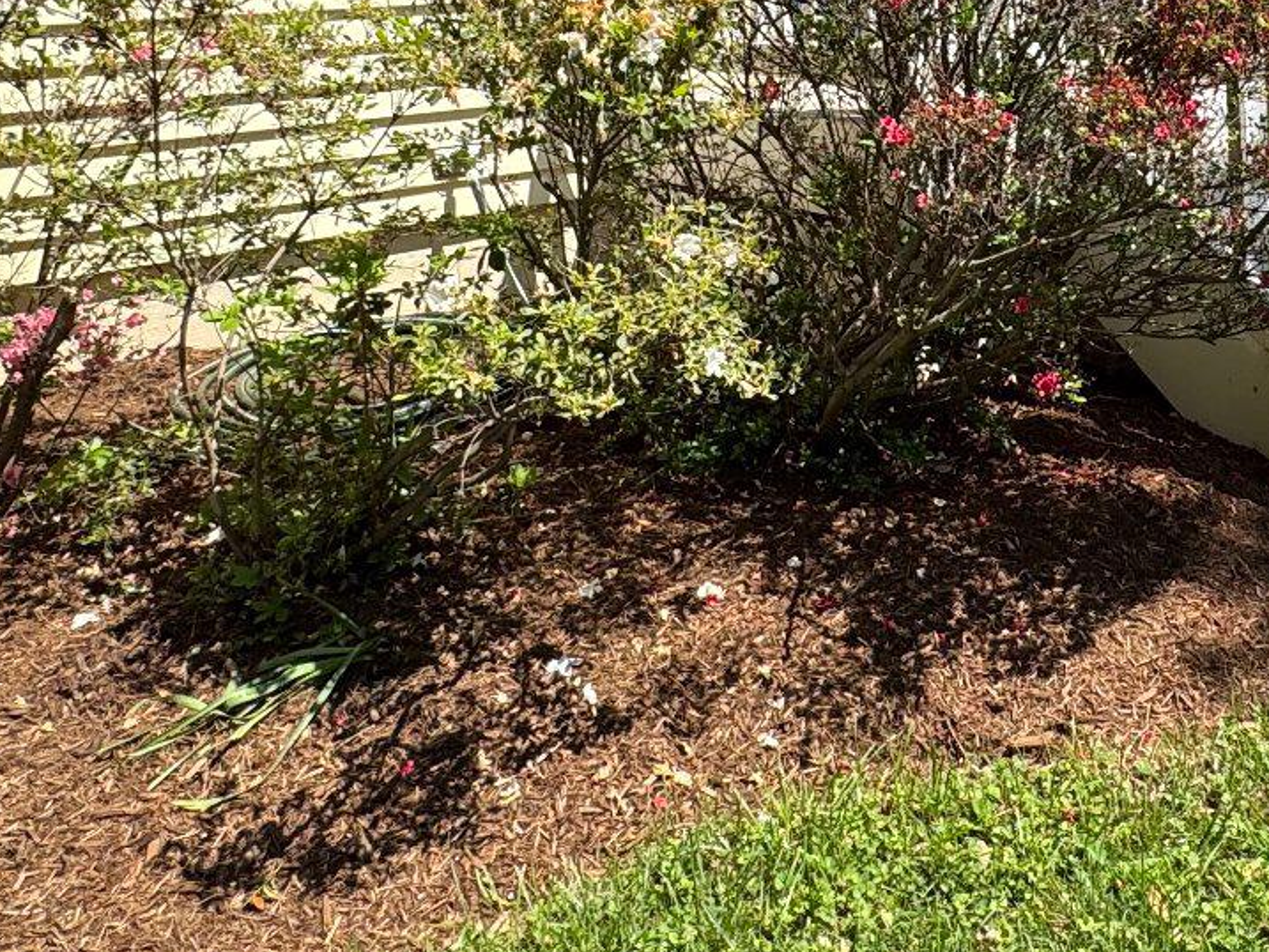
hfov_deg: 45.4
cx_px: 927
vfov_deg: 32.5
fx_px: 1467
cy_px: -41
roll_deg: +2.7
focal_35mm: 40
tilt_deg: -0.1
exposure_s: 1/1063
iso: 40
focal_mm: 2.22
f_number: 2.2
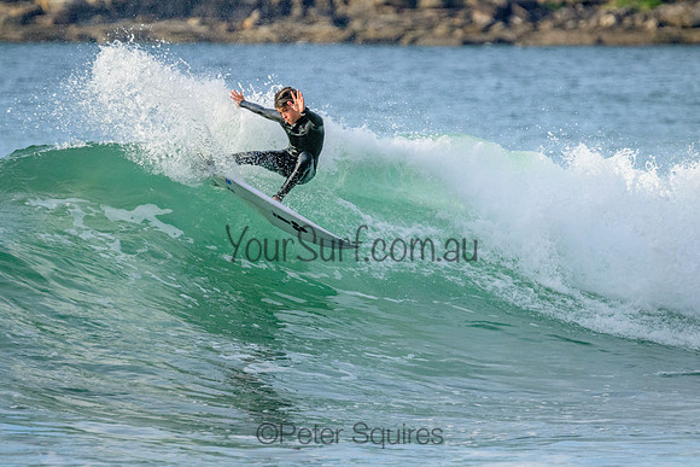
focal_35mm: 630
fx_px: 12252
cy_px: 234
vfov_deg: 2.2
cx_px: 350
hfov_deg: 3.3
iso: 4000
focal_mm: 630
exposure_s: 1/1250
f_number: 11
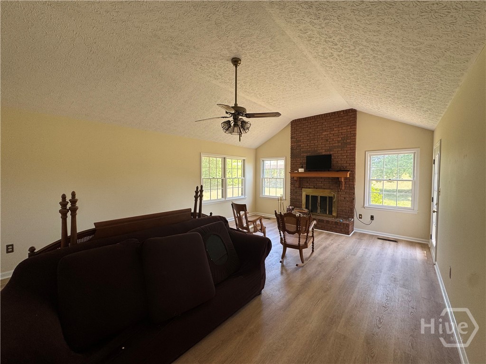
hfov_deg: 102.1
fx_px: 197
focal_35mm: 14
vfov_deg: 85.7
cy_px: 182
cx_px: 243
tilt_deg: -3.0
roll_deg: -1.0
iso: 125
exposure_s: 1/99
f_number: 2.2
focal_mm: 2.22
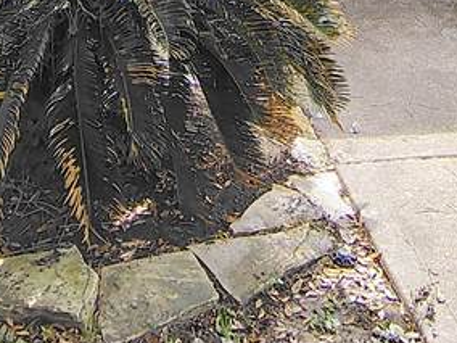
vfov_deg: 14.9
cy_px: -424
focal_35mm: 72
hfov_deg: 27.0
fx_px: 951
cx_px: 209
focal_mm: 2.13
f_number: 2.2
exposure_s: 1/164
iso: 100
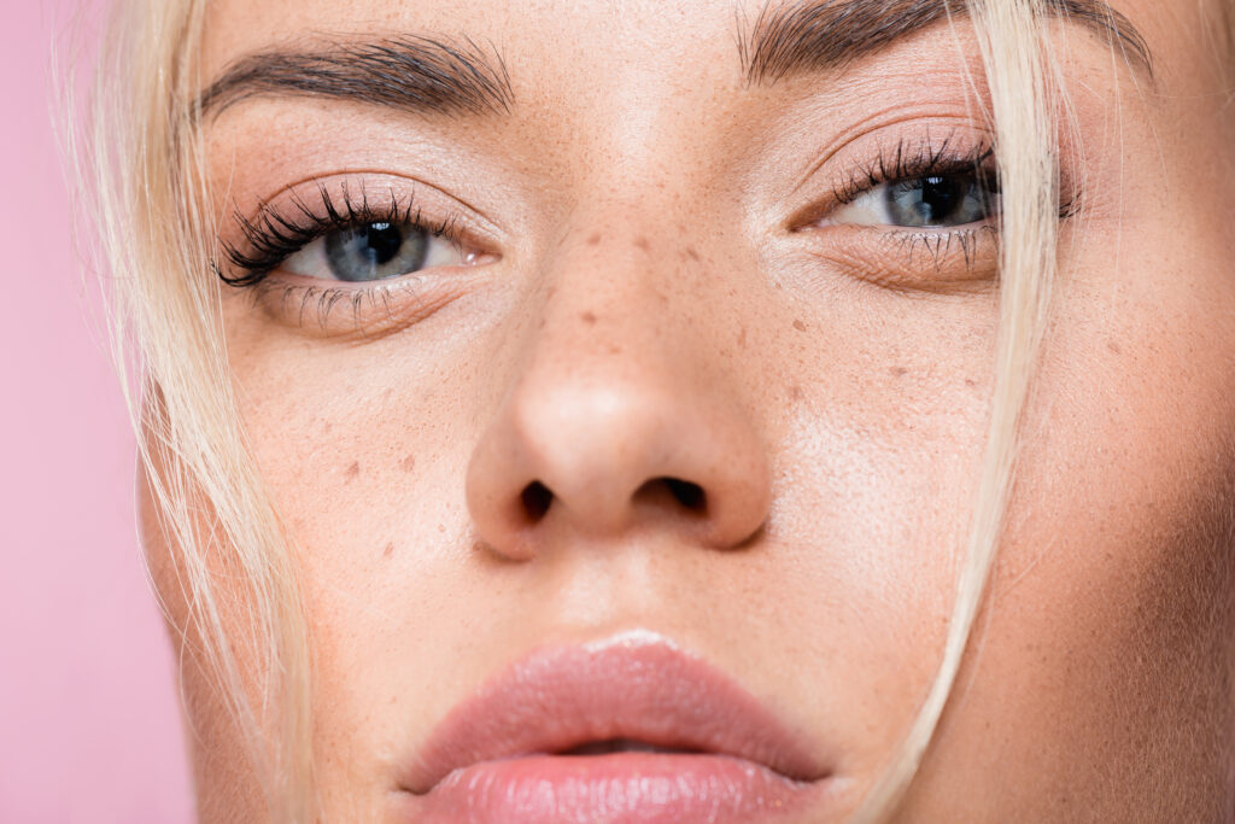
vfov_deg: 13.0
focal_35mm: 105
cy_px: 412
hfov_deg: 19.5
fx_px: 3602
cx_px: 618
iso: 100
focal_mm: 105
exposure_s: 1/200
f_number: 13
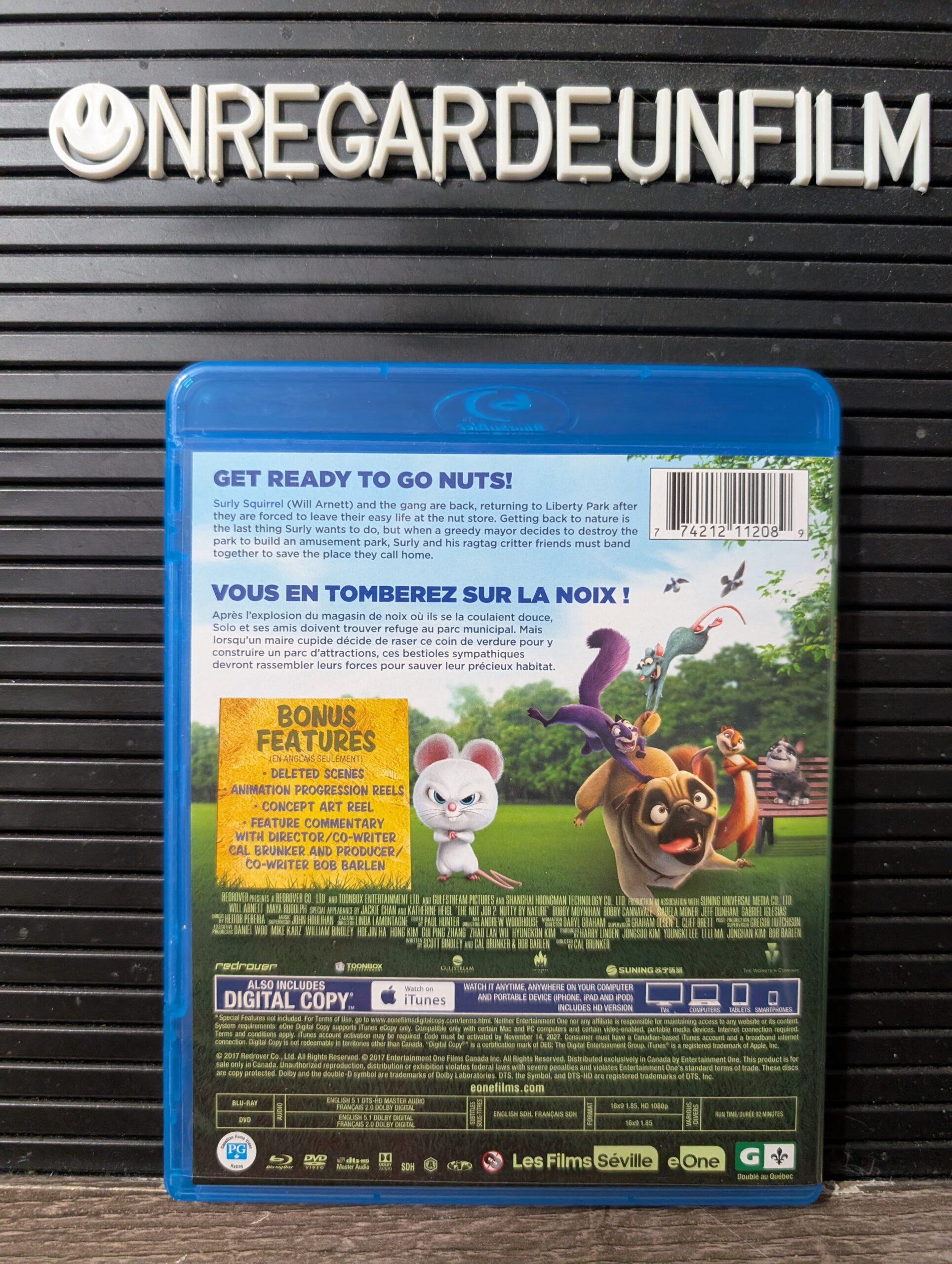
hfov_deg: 56.9
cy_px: 632
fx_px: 878
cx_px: 476
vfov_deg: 71.5
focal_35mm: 24
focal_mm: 6.9
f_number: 1.68
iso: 1407
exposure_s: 1/120
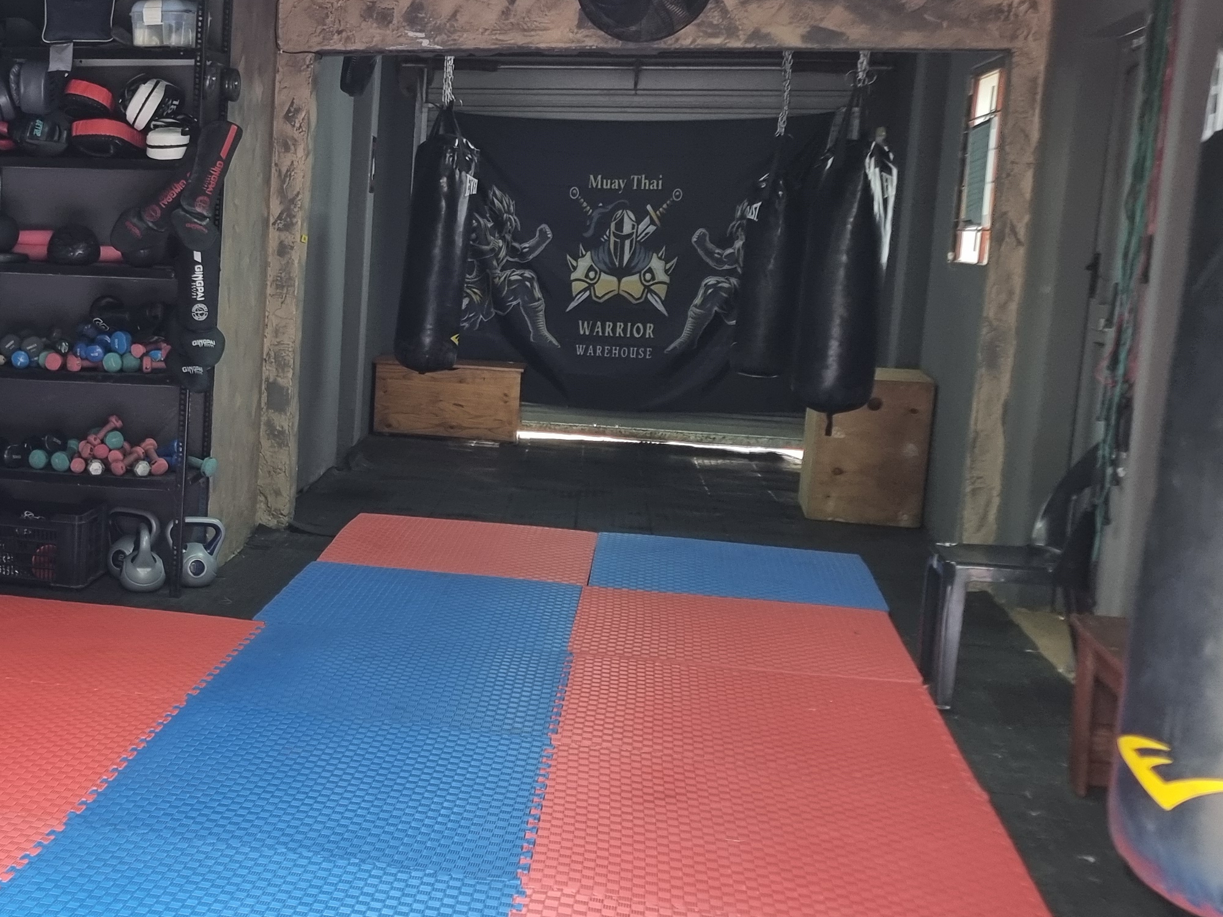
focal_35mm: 48
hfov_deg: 37.3
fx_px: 1696
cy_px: 440
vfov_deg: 30.3
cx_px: 147
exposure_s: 1/100
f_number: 1.8
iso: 100
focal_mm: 6.7
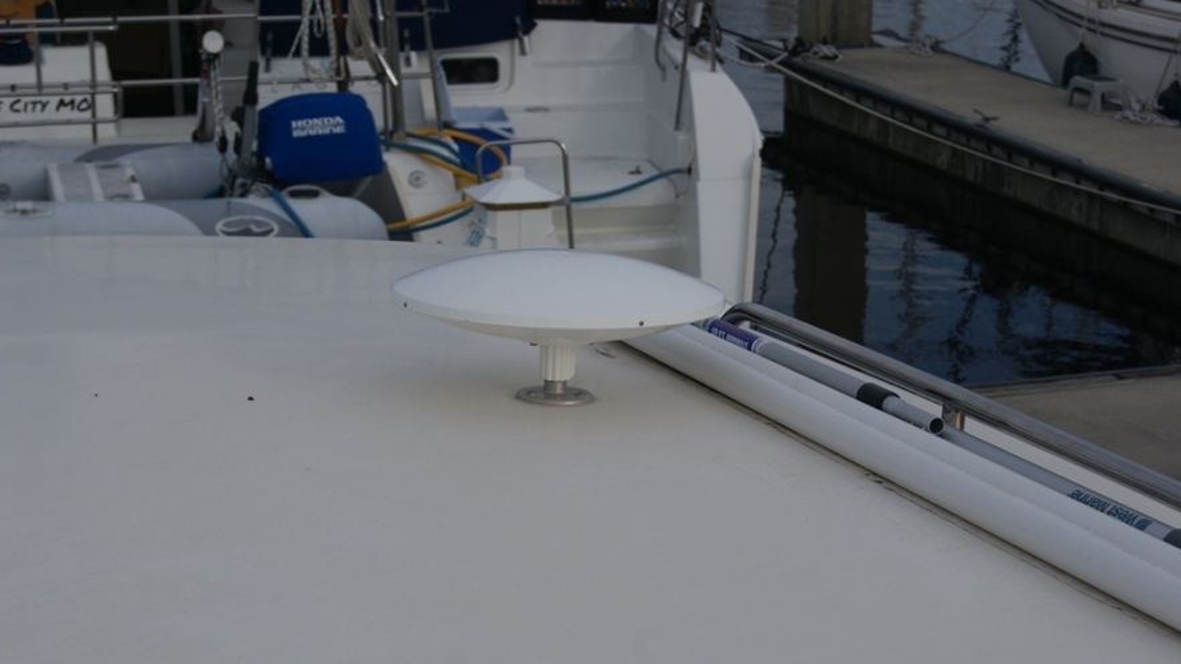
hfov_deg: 24.3
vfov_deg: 13.8
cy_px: 395
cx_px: 588
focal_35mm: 88
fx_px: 2741
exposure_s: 1/400
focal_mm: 55
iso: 100
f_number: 9
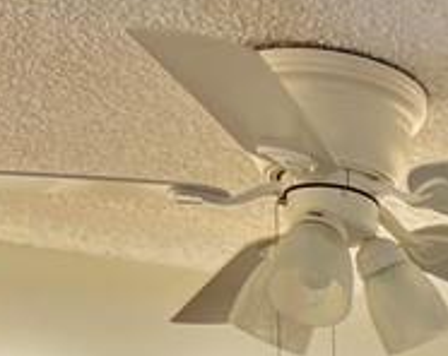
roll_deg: -0.1
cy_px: 902
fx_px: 1852
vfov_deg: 9.5
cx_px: 1012
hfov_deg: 11.7
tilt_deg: -3.3
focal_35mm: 140
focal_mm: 5.7
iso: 40
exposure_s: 1/120
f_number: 1.5
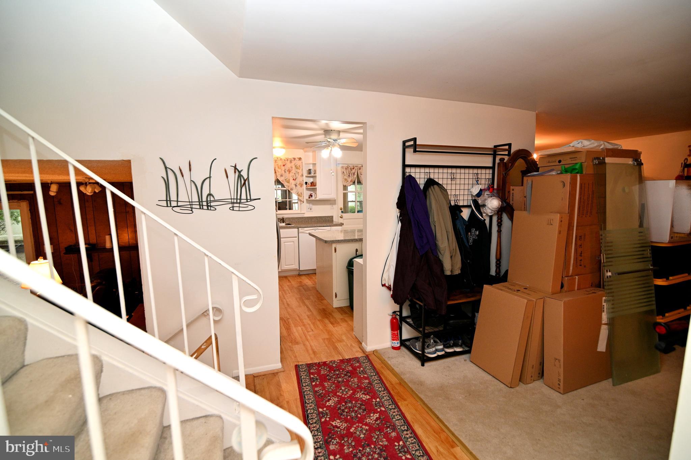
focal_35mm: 16
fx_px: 307
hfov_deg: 96.8
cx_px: 346
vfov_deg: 73.7
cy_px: 230
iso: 800
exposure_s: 1/160
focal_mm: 16
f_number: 4
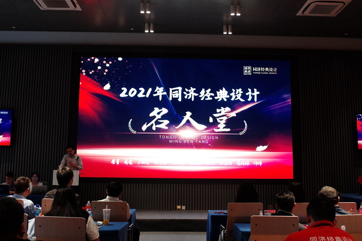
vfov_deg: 37.9
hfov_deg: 54.4
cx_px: 181
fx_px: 352
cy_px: 120
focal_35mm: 35
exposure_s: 1/60
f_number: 2.8
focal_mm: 18.3
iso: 560
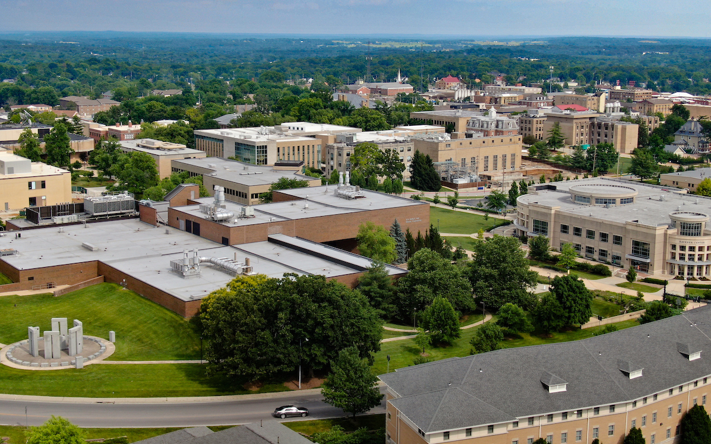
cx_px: 356
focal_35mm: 51
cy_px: 193
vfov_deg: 25.3
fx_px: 988
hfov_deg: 39.6
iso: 100
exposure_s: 1/500
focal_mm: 8.6
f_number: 3.8
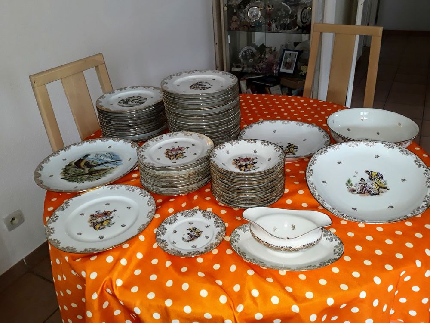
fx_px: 335
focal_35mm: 27
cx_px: 215
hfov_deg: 65.3
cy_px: 162
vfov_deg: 51.4
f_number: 1.7
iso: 100
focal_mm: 3.71
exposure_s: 1/50
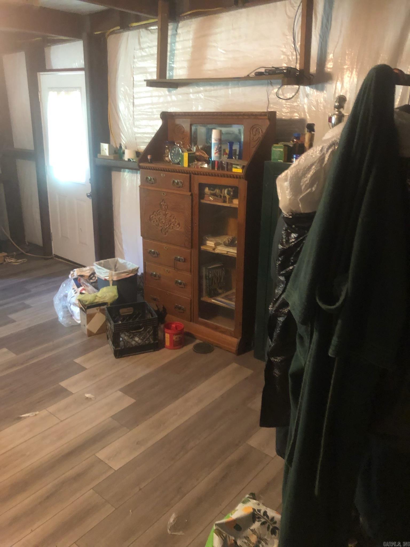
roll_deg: +0.2
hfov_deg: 49.7
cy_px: 274
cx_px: 205
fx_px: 442
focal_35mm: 28
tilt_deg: -18.0
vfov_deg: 63.4
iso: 100
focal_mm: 3.99
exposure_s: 1/4
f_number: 1.8
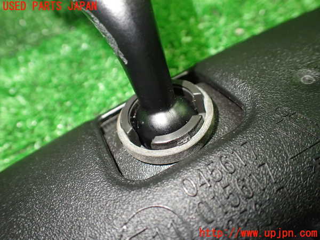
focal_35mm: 30
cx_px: 160
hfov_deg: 60.0
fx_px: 277
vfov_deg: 46.8
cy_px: 120
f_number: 2.3
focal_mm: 5.4
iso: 800
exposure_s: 1/100
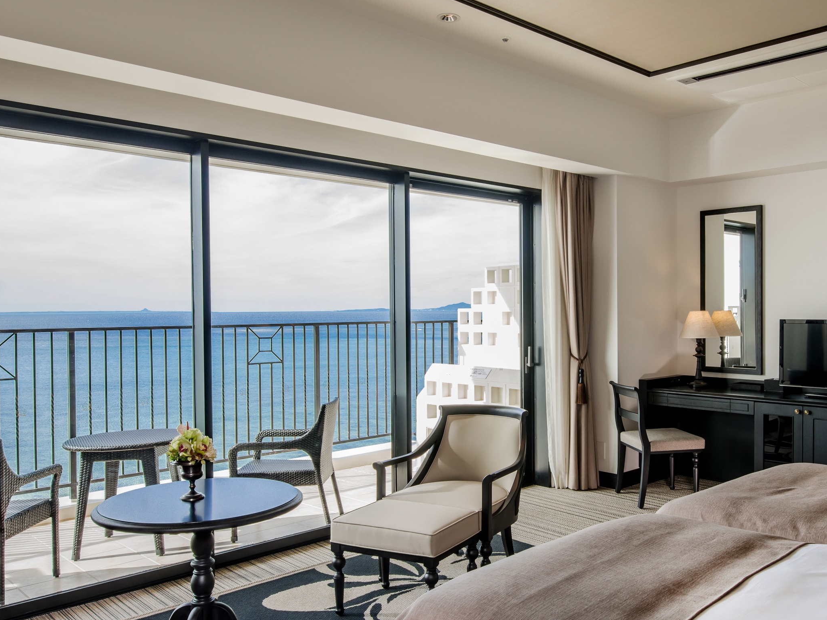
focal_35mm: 31
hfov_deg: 57.6
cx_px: 520
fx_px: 741
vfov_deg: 45.4
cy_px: 329
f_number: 11
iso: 200
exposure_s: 1/30
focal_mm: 18
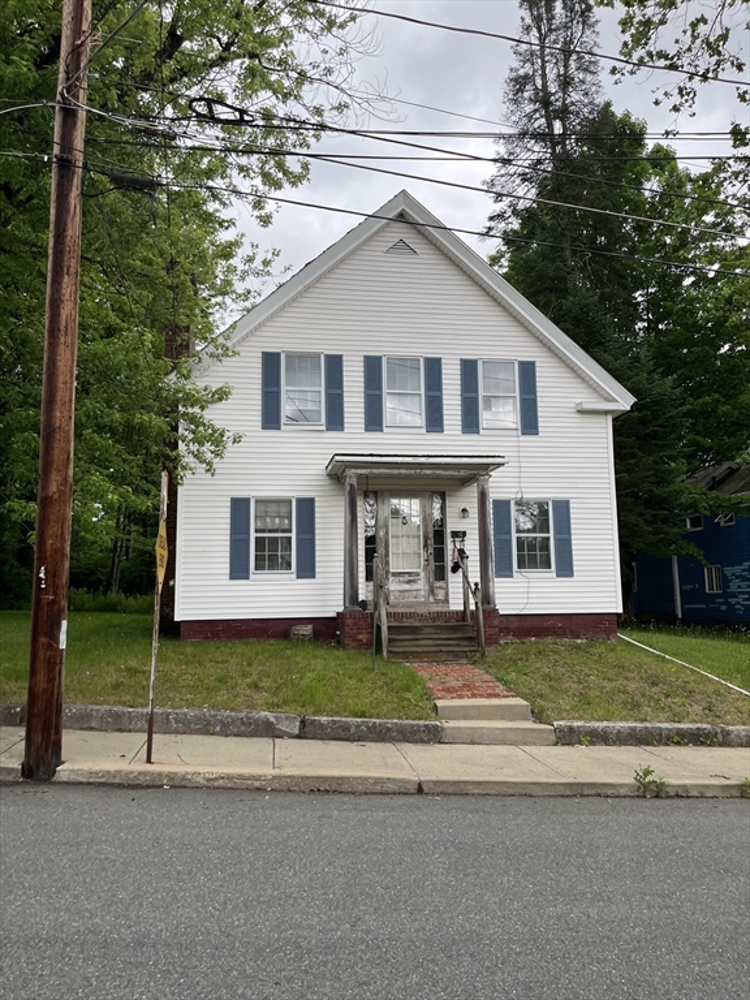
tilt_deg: +5.0
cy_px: 500
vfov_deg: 67.3
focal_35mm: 26
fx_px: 751
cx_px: 375
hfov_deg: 53.1
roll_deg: -1.2
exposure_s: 1/248
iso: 40
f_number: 1.6
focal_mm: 5.1
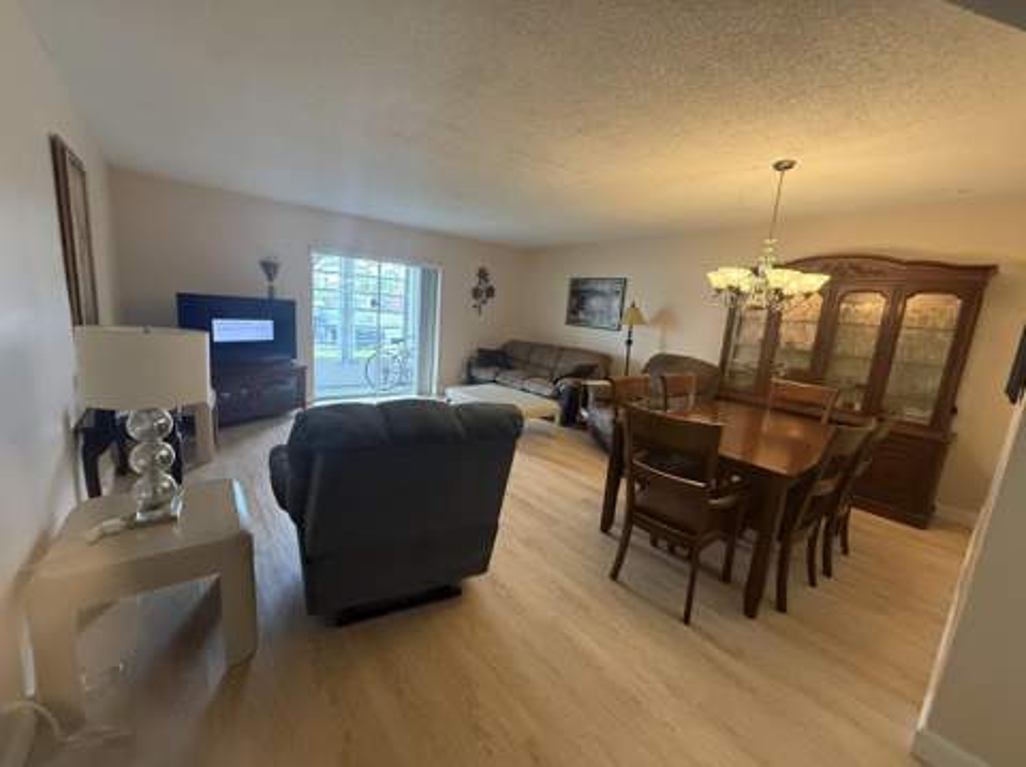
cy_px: 384
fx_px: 415
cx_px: 513
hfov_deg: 102.1
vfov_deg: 85.6
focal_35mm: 14
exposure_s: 1/120
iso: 640
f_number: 2.2
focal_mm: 2.22
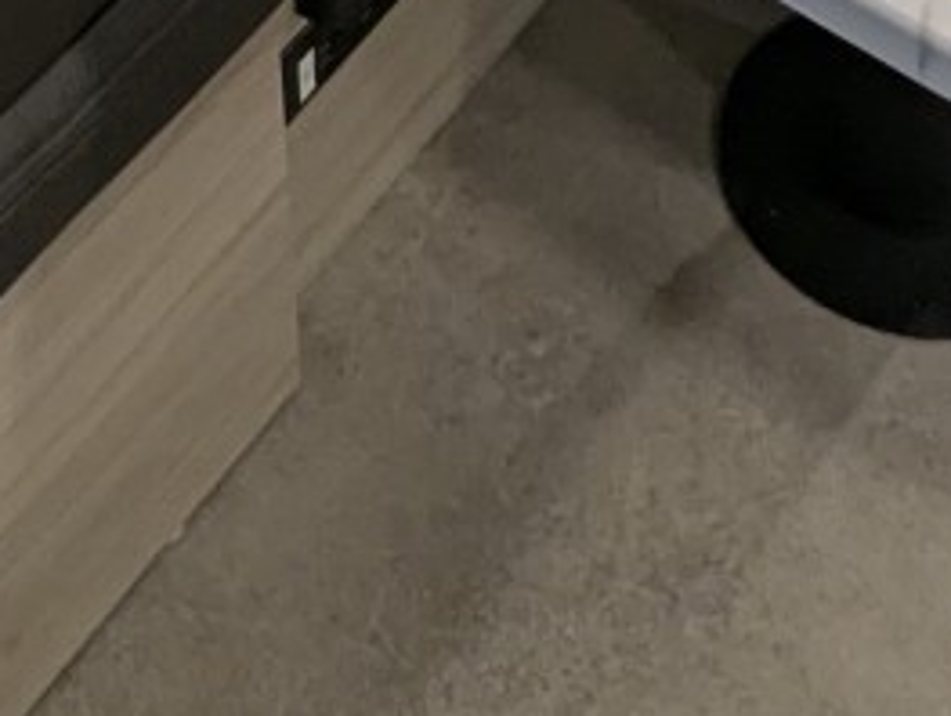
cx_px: 342
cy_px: -702
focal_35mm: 85
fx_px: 2338
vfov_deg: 14.5
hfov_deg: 22.9
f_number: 2.2
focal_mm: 2.35
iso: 207
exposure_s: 1/46.8
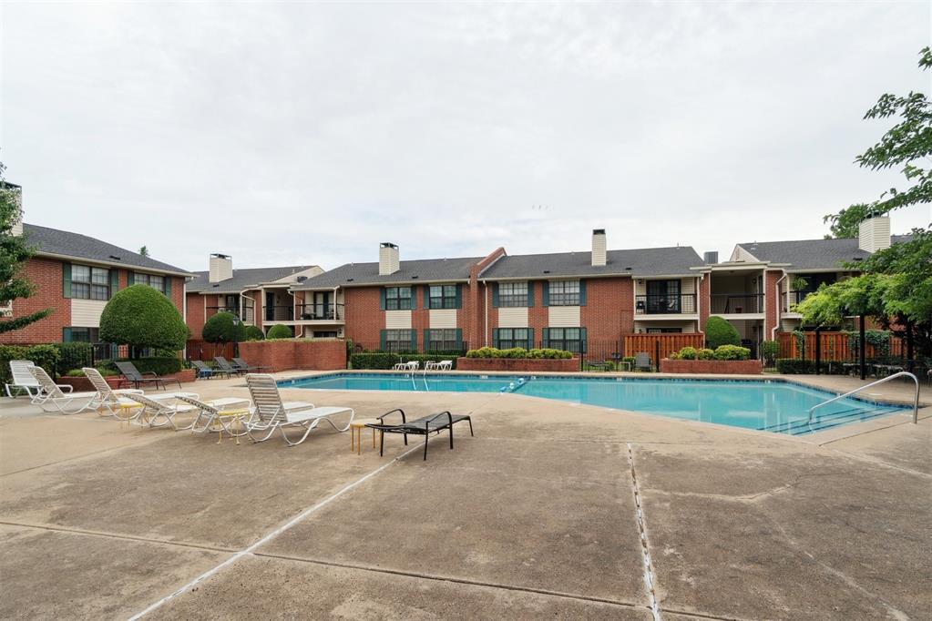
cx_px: 466
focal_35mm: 18
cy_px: 310
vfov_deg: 67.4
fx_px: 466
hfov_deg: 90.0
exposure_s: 1/400
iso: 100
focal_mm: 12
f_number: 8
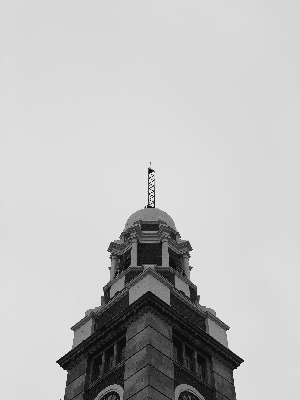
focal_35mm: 52
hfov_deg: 28.0
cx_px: 150
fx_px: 601
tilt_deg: +56.3
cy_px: 200
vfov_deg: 36.8
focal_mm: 6
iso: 16
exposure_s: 1/421
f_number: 2.4
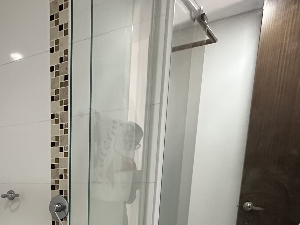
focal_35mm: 39
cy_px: 265
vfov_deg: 31.4
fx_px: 338
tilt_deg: -14.2
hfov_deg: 44.3
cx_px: 40
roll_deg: -0.1
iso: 320
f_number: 2.2
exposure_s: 1/95
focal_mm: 2.22
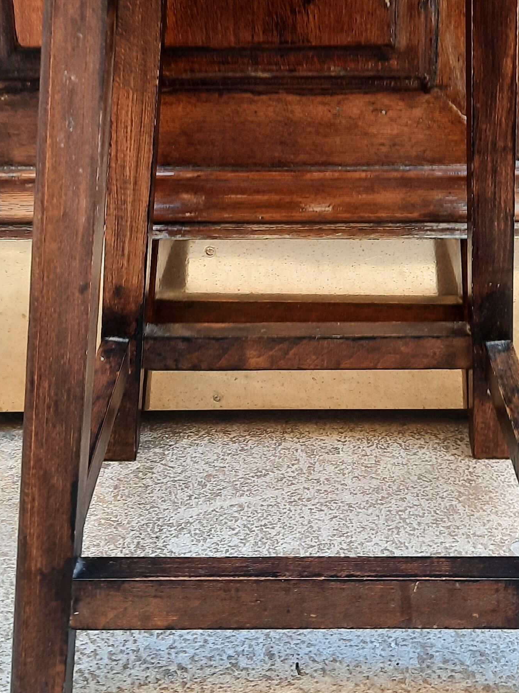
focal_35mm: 56
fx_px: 1120
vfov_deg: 34.2
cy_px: 253
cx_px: 323
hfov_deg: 26.0
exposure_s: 1/50
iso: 50
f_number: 2
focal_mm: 4.6
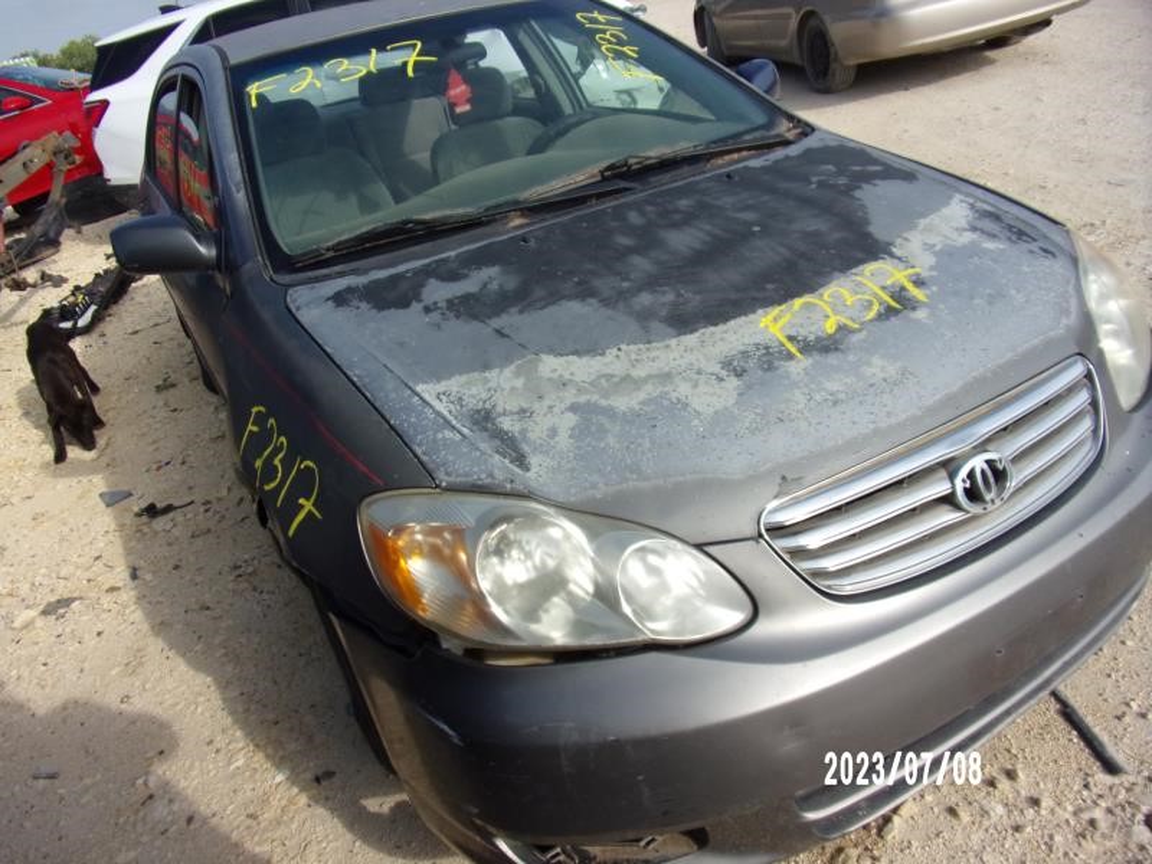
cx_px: 576
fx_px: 799
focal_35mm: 24
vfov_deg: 56.8
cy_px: 432
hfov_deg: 71.6
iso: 80
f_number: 3.3
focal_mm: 4.3
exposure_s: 1/1000
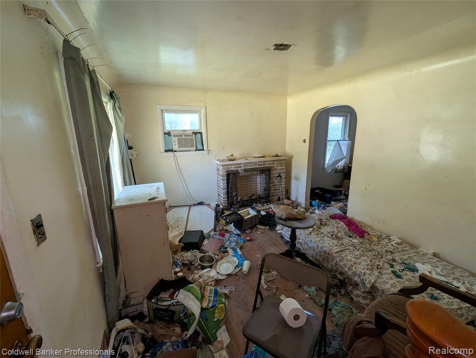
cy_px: 179
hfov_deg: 106.1
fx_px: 179
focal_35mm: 13
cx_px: 238
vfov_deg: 90.1
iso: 179
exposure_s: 1/59.2
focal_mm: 1.95
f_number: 2.2
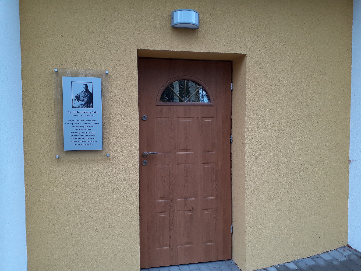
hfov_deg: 65.3
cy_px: 136
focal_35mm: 27
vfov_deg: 51.4
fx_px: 282
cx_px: 180
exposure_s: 1/50
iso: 50
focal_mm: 3.6
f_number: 1.9
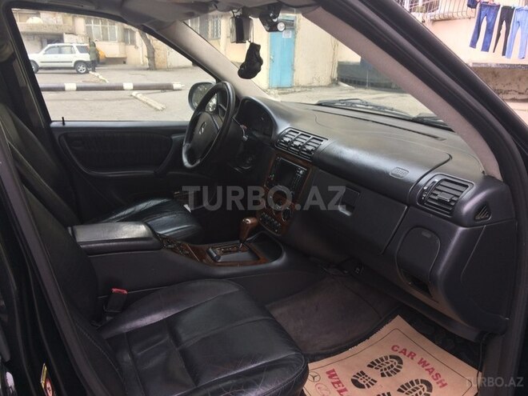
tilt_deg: -16.8
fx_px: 442
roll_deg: -1.0
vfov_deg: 48.2
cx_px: 264
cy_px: 198
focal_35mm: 29
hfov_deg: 61.7
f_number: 2.2
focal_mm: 4.15
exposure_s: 1/50
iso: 50
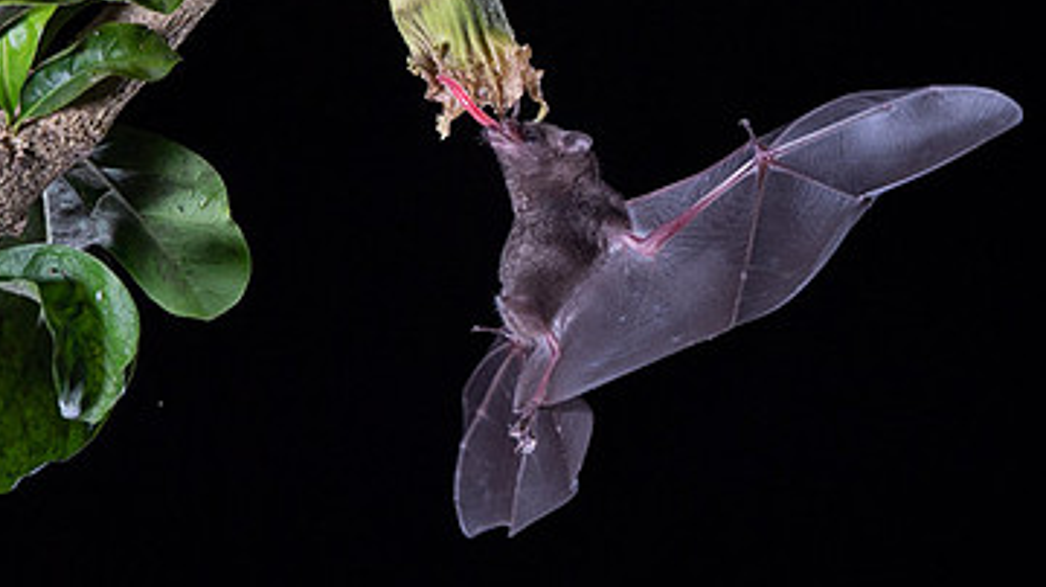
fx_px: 12945
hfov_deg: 4.6
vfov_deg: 2.6
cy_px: 192
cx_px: 783
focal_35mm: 467
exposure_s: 1/250
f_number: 9
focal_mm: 180
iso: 800
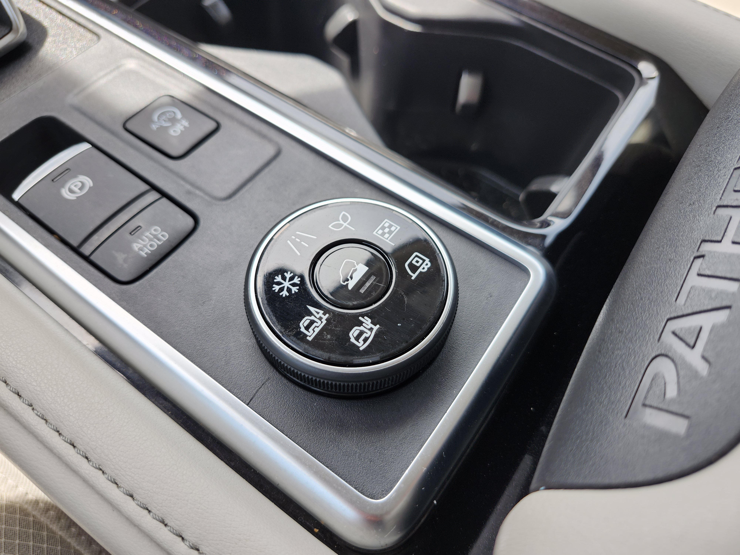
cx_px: 370
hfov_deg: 73.9
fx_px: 492
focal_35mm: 23
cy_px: 278
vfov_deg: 58.9
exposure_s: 1/178
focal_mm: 5.54
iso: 25
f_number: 1.8
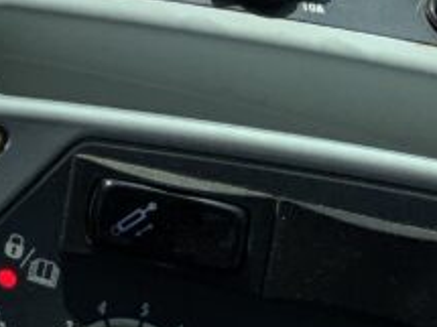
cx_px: -533
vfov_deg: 10.3
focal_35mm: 138
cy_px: -203
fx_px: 1741
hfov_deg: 12.1
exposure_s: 1/1675
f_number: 1.8
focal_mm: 3
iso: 16
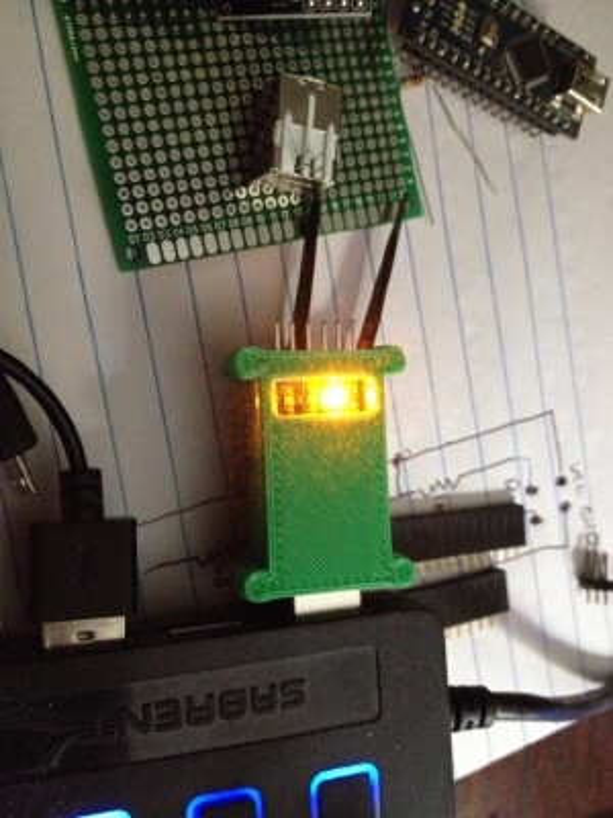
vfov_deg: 52.6
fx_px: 826
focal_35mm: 35
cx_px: 306
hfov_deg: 40.7
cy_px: 409
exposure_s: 1/15
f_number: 2.4
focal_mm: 4.28
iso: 800
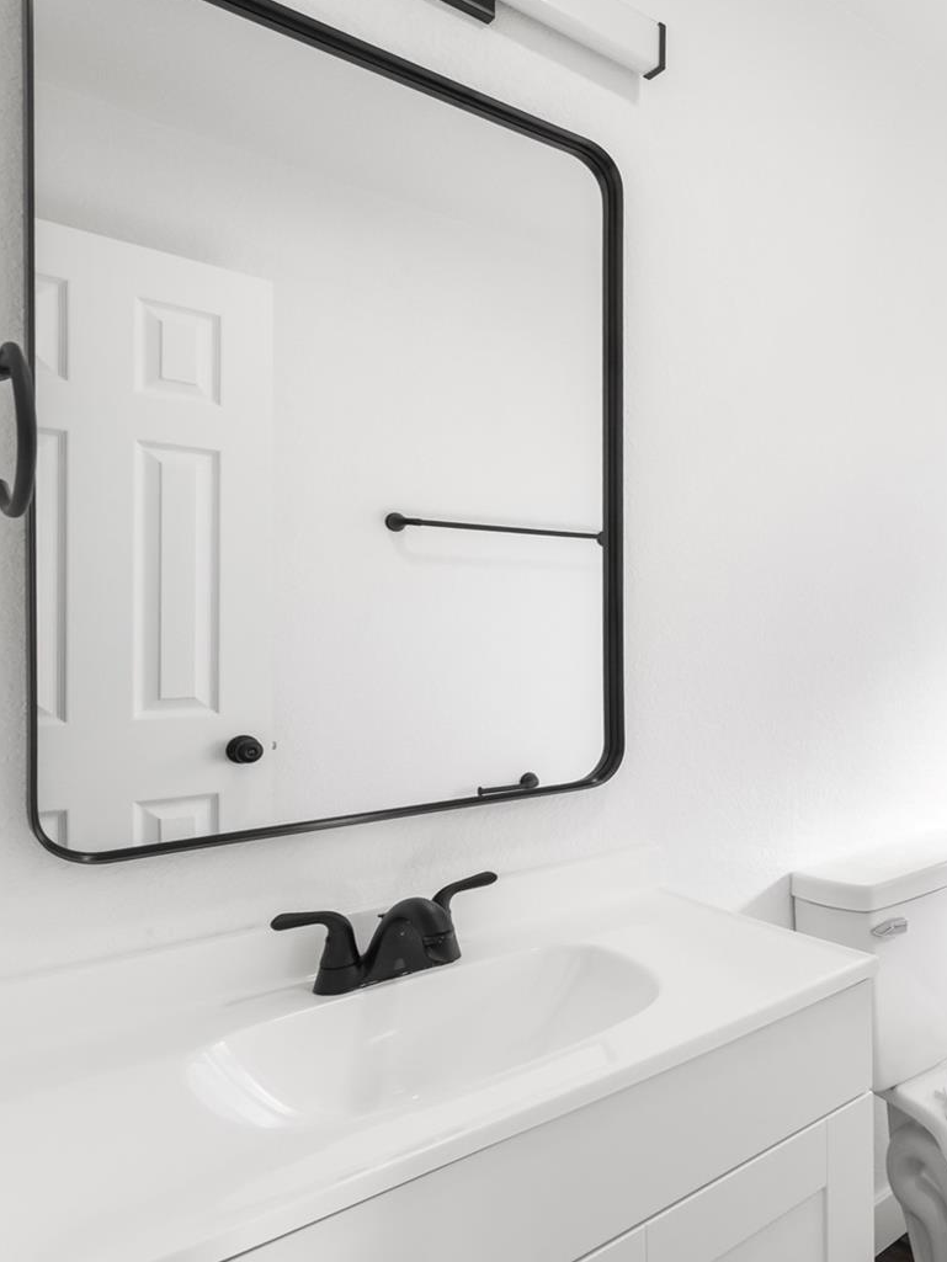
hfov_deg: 48.0
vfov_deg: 71.6
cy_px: 628
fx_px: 875
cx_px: 925
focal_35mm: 24
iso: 320
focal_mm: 16
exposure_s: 1/13
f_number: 10
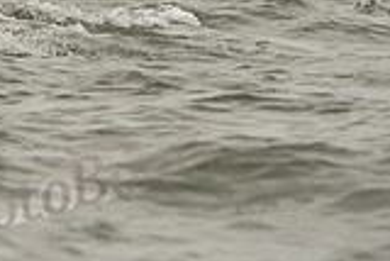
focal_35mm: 1308
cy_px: -155
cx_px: -207
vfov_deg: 1.1
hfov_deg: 1.6
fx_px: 14183
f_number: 6.3
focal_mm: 360
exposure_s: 1/1250
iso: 320
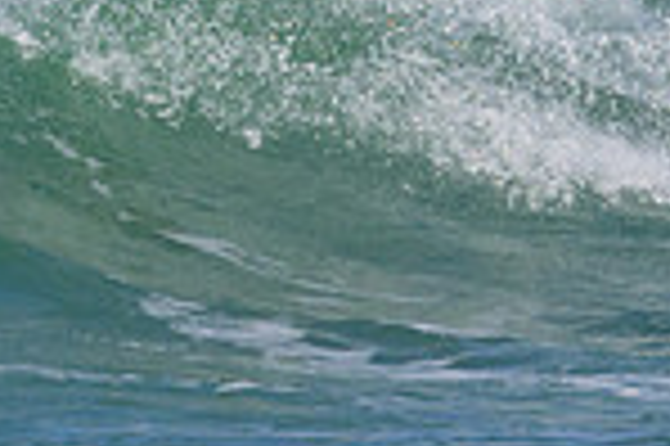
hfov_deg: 0.7
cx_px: 180
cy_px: -205
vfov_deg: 0.4
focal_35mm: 3114
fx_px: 57891
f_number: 11
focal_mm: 800
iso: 1100
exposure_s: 1/2000
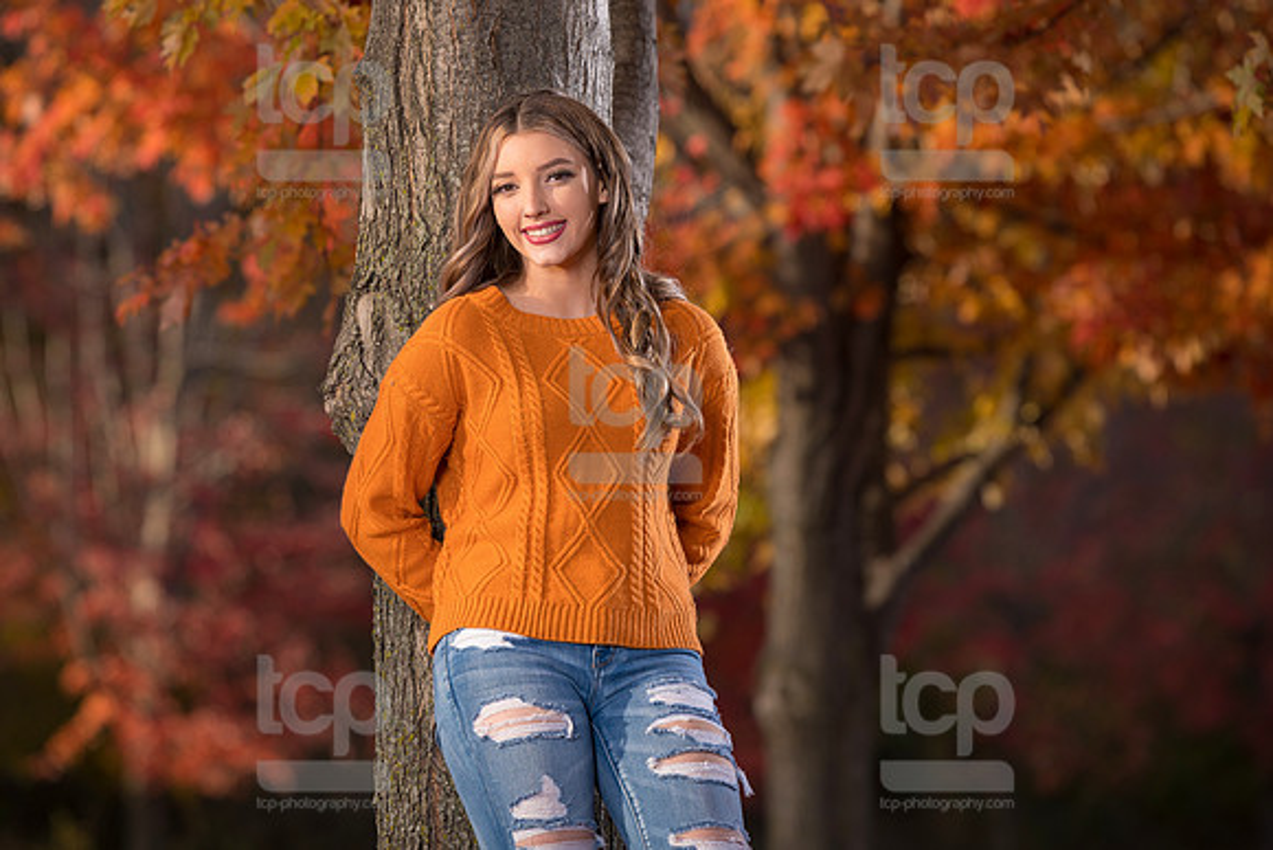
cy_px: 355
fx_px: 8413
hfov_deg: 8.7
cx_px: 554
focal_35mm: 238
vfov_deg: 5.8
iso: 50
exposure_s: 1/250
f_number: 4.5
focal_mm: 200
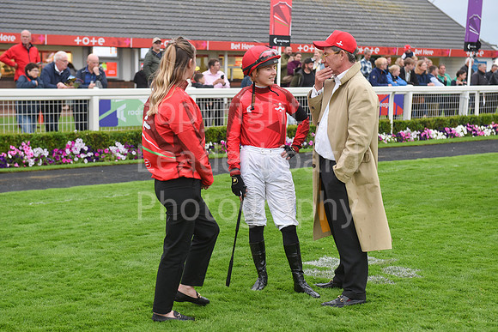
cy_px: 166
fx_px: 858
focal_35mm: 62
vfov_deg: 21.9
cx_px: 249
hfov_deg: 32.4
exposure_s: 1/100
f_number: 4.5
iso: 1250
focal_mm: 62
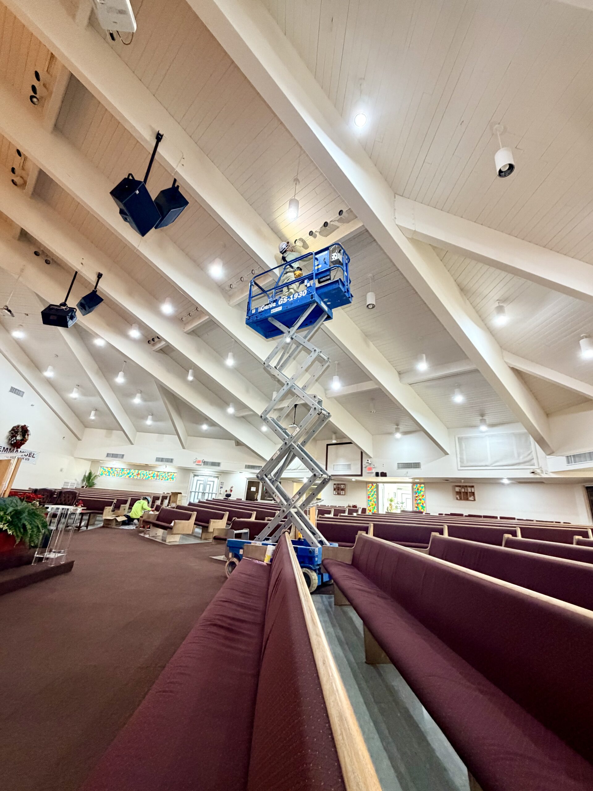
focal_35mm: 14
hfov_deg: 85.7
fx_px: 320
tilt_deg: +20.4
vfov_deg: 102.1
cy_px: 396
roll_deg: -3.9
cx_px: 296
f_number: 2.2
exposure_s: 1/60
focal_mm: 2.22
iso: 500
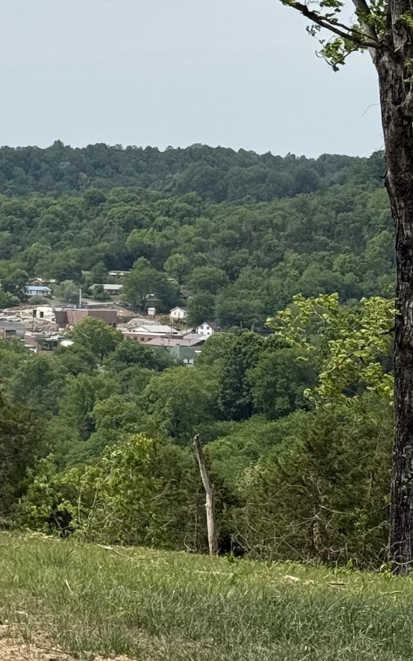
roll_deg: -1.8
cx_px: -262
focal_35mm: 136
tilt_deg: +0.3
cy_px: 296
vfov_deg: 15.4
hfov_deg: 9.3
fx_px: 2450
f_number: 1.78
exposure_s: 1/4878
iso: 64
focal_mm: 6.76
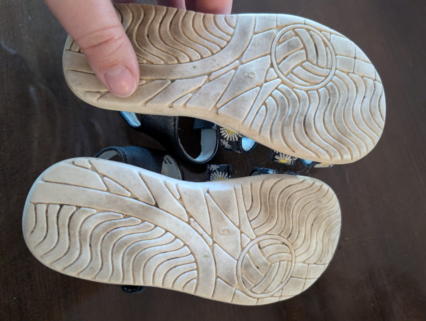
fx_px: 296
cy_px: 160
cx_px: 213
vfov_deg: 56.9
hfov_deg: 71.5
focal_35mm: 24
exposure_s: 1/60
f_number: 1.68
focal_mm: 6.9
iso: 976
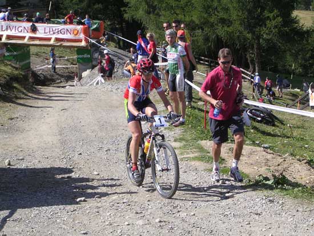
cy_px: 118
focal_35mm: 115
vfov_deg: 12.9
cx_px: 157
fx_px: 1044
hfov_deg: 17.1
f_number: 4.9
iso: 100
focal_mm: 17.4
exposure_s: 1/295
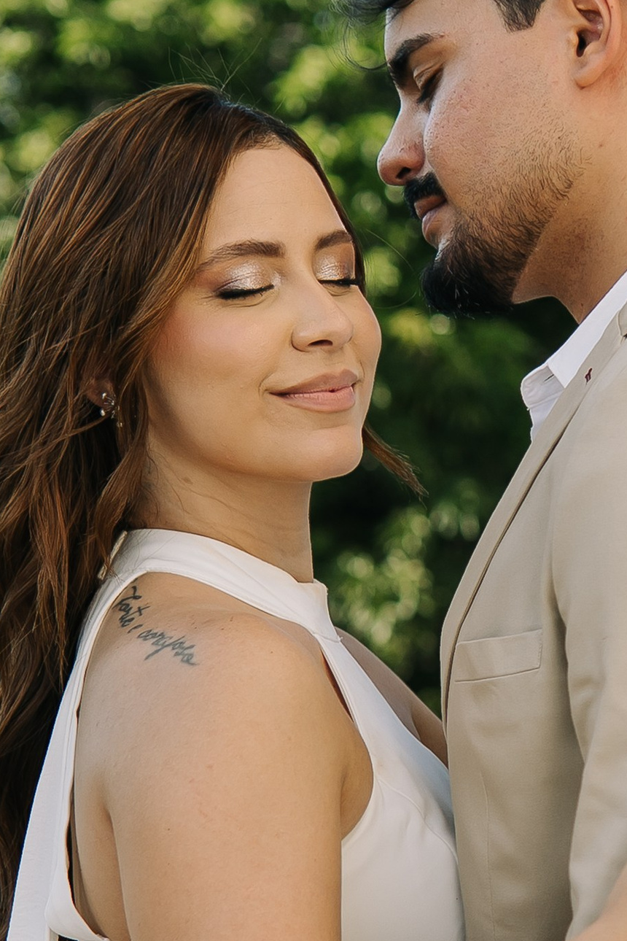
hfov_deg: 10.2
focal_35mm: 134
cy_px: 677
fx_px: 3500
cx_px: 508
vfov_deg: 15.3
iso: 100
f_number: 2.5
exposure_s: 1/800
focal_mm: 30
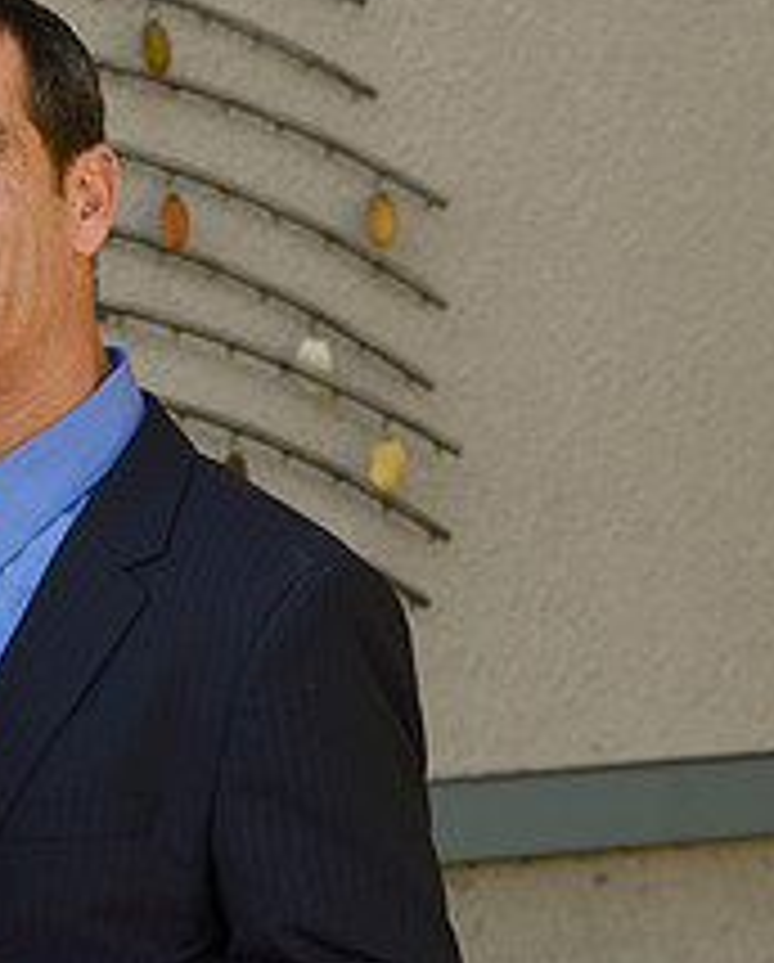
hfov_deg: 11.2
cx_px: -464
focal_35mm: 132
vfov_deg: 14.5
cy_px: 763
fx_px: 3769
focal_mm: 52
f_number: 7.1
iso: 200
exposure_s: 1/160
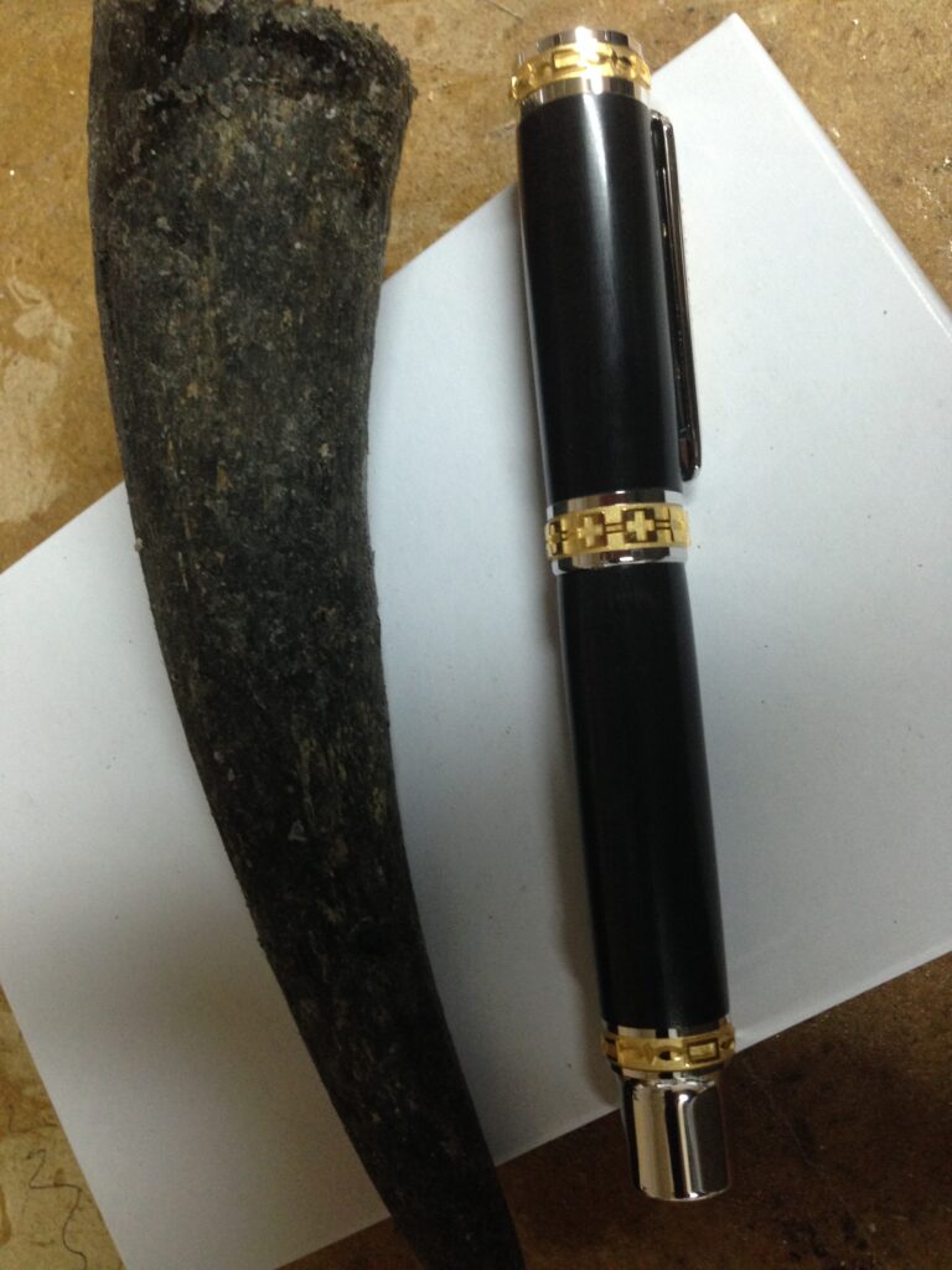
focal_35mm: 33
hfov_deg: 42.9
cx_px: 476
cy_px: 635
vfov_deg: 55.4
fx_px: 1210
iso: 200
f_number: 2.4
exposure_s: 1/20
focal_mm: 4.12
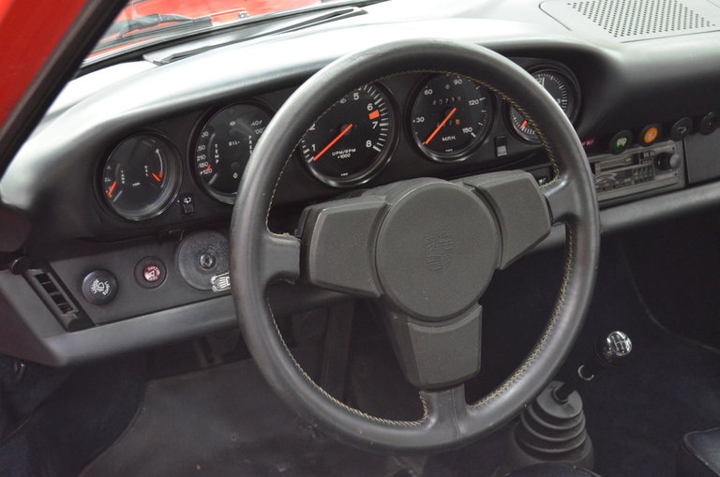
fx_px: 958
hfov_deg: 41.2
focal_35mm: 48
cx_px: 360
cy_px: 238
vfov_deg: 28.0
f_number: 4.8
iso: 3200
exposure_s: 1/25
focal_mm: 32
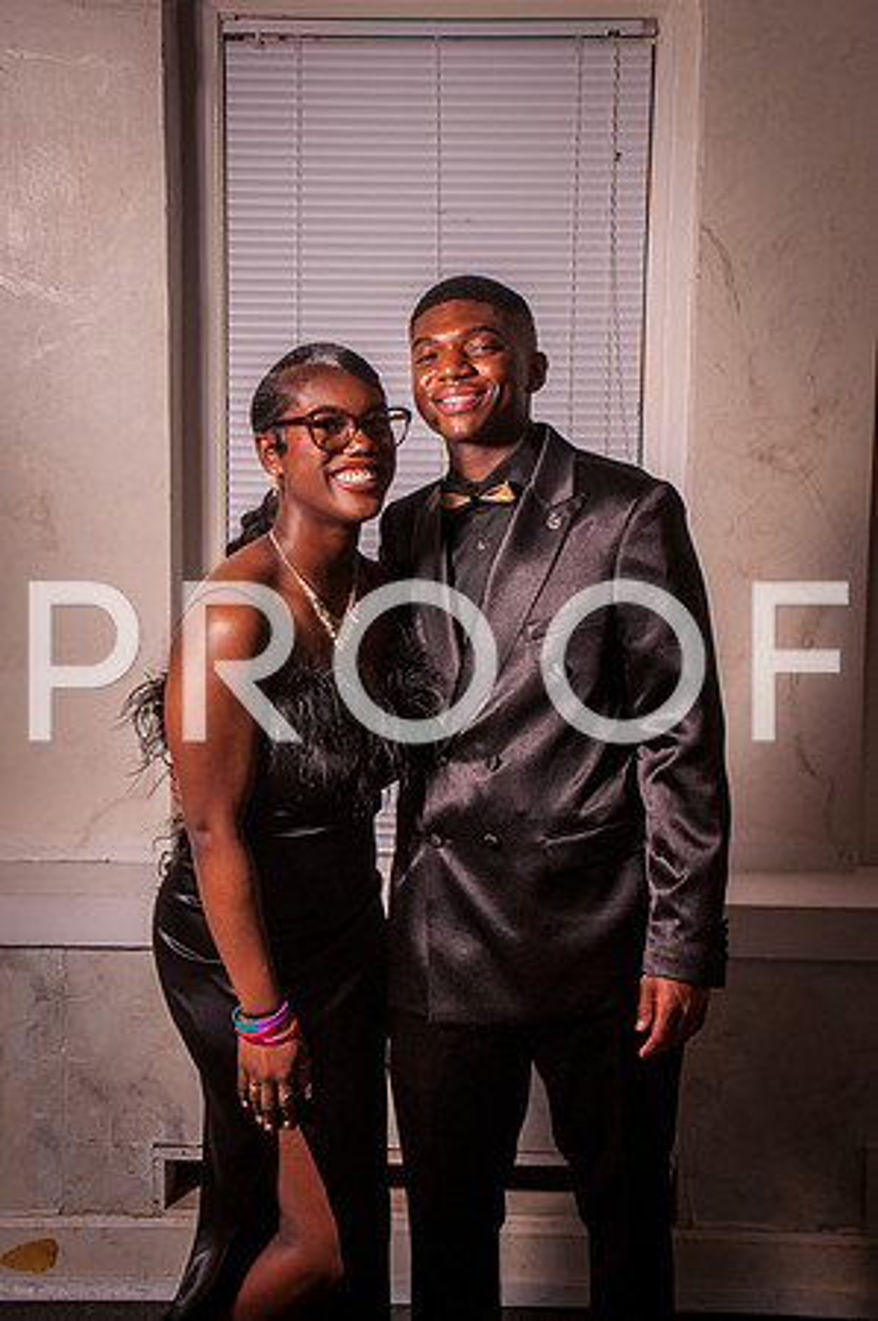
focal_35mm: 75
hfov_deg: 18.1
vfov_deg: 27.0
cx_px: 439
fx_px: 2750
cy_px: 660
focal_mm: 50
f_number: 14
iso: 200
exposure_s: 1/125
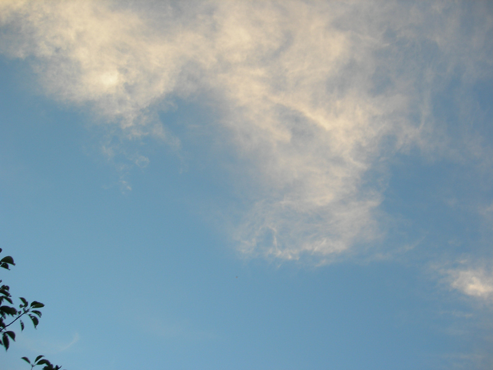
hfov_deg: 49.0
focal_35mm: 38
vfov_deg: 37.7
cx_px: 246
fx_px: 541
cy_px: 185
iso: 50
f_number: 2.8
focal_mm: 7.8
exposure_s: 1/57.8
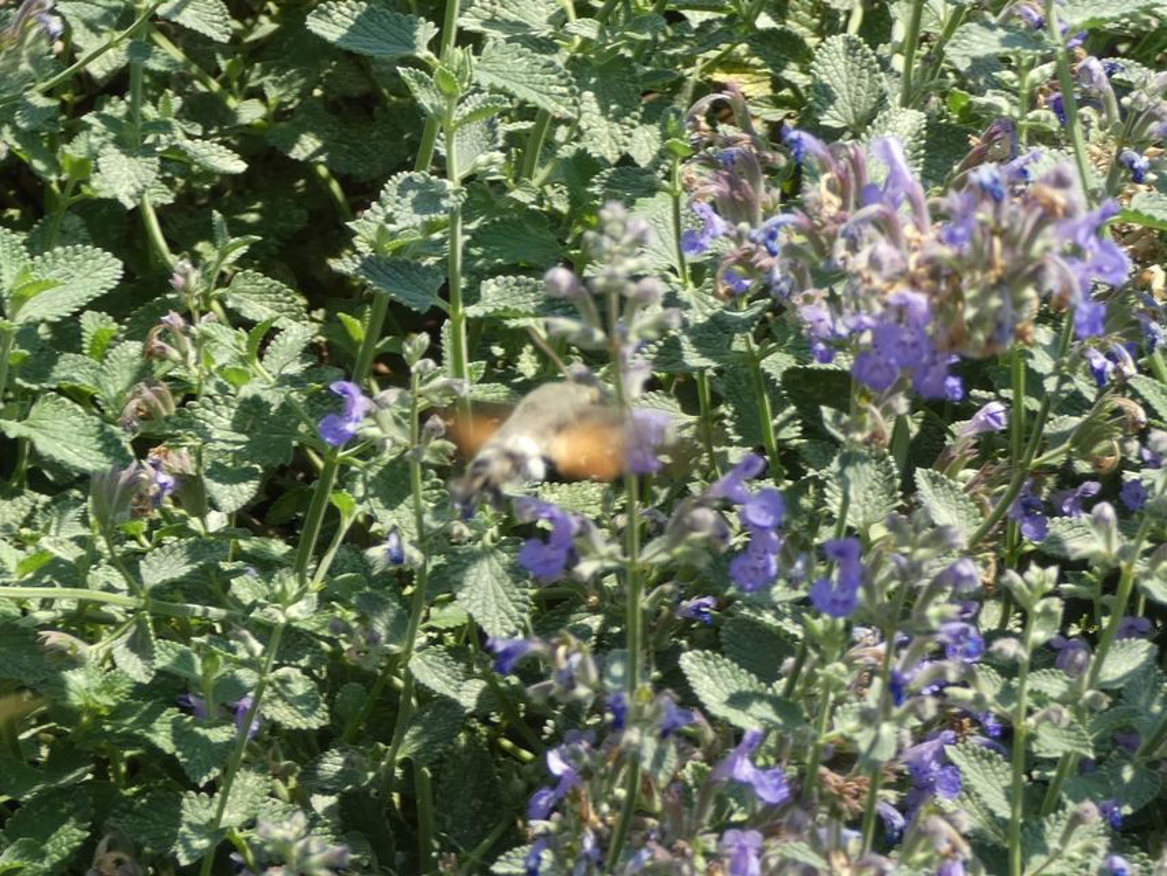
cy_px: 438
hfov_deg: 24.1
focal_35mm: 81
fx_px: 2731
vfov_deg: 18.2
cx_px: 584
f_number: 4.5
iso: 80
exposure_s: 1/125
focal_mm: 14.5
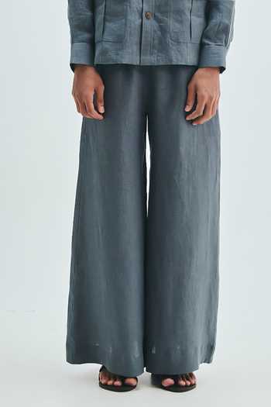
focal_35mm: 62
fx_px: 700
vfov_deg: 32.4
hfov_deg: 21.9
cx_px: 136
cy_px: 204
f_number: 8
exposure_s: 1/125
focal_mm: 62
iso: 400
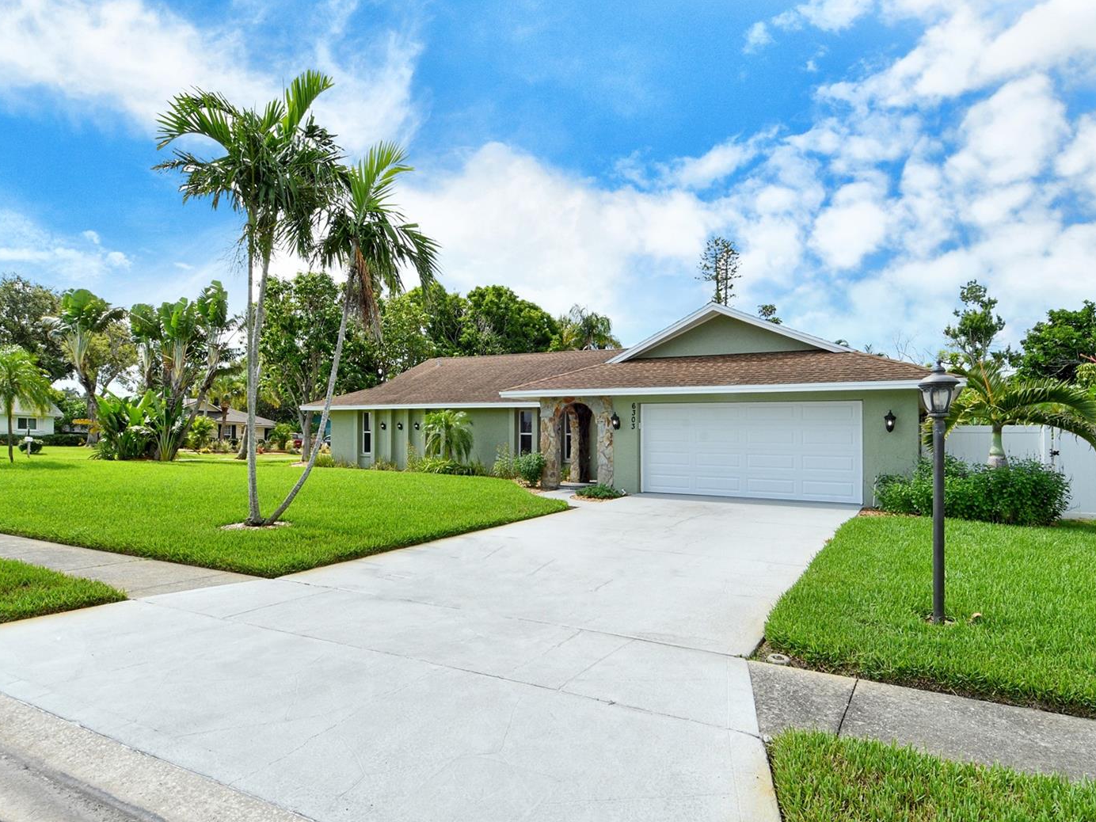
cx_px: 550
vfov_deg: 66.0
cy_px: 408
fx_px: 633
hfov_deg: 81.7
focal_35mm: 20
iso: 640
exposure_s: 1/250
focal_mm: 12
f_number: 18
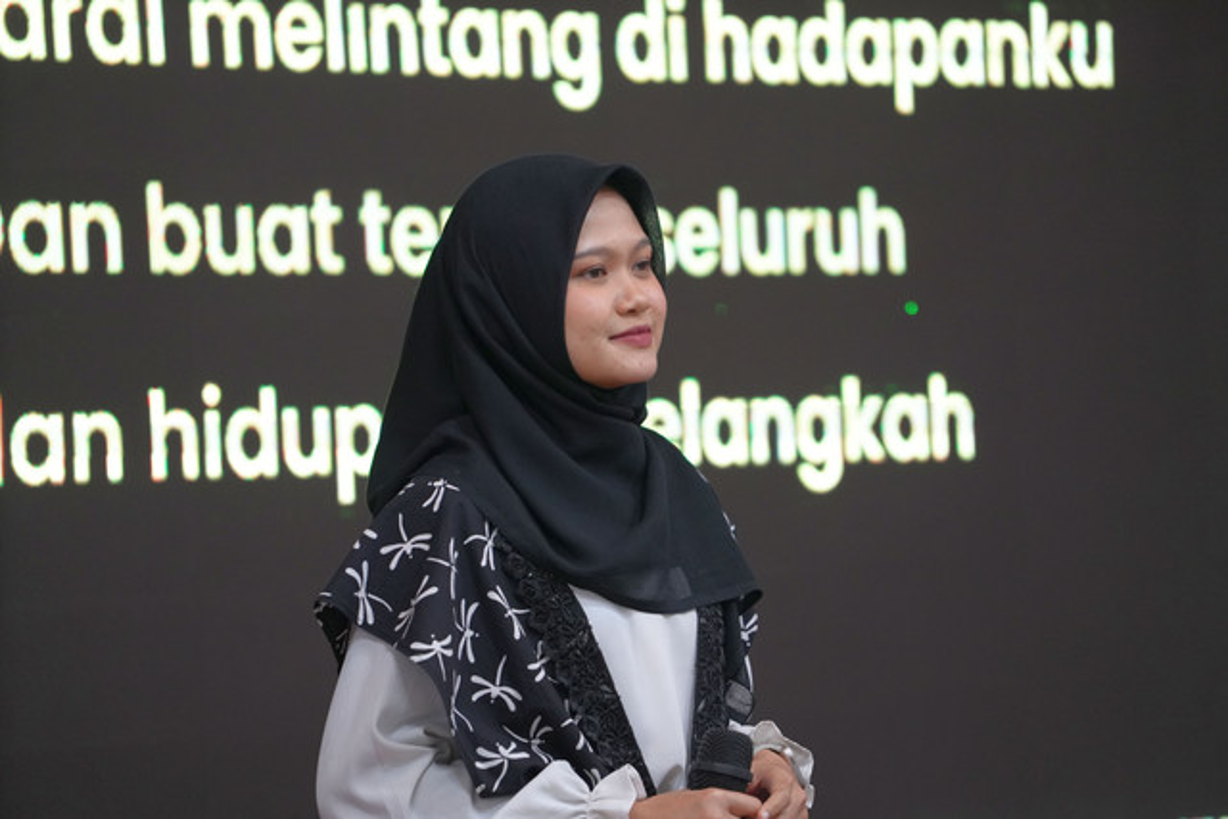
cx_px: 614
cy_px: 410
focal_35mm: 200
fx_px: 6823
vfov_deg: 6.9
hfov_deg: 10.3
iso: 2500
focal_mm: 200
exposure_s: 1/200
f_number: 4
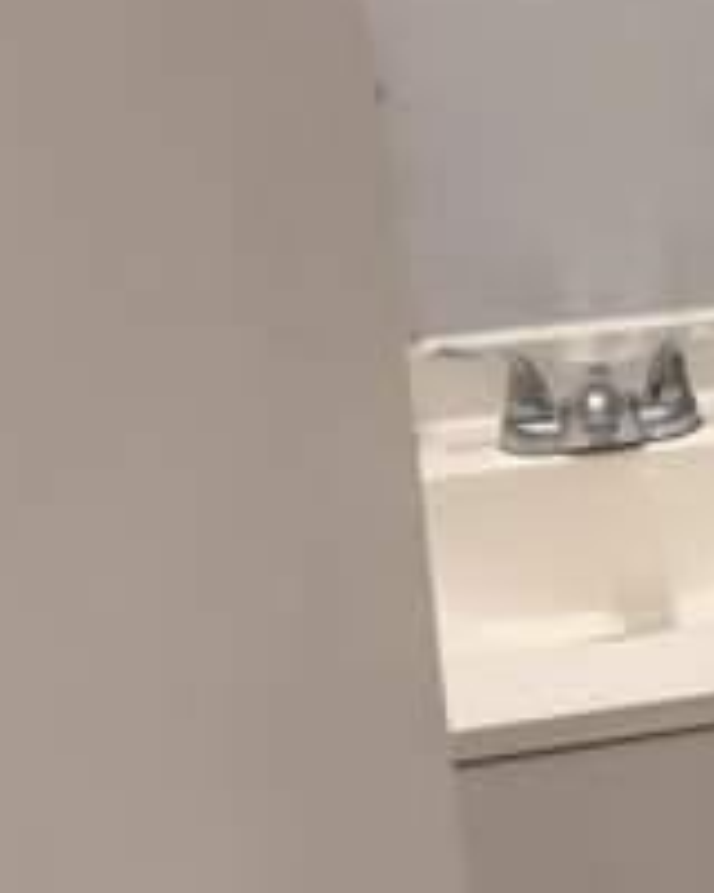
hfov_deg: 18.5
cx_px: 1017
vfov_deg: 24.7
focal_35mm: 75
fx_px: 1981
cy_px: 112
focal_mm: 6.76
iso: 160
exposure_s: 1/60
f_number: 1.78
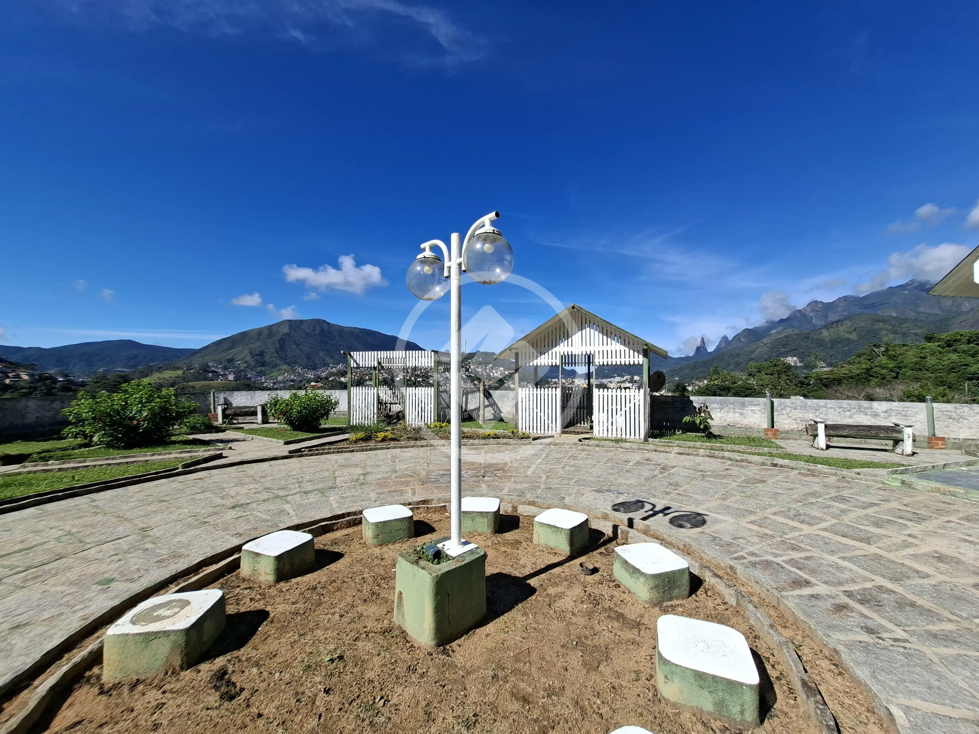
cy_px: 367
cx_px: 490
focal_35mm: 13
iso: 40
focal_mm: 1.74
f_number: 2.2
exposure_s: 1/1208
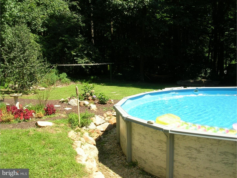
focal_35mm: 38
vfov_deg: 37.7
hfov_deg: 49.0
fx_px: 260
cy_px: 89
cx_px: 118
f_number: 5.6
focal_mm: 5.8
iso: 71
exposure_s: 1/188
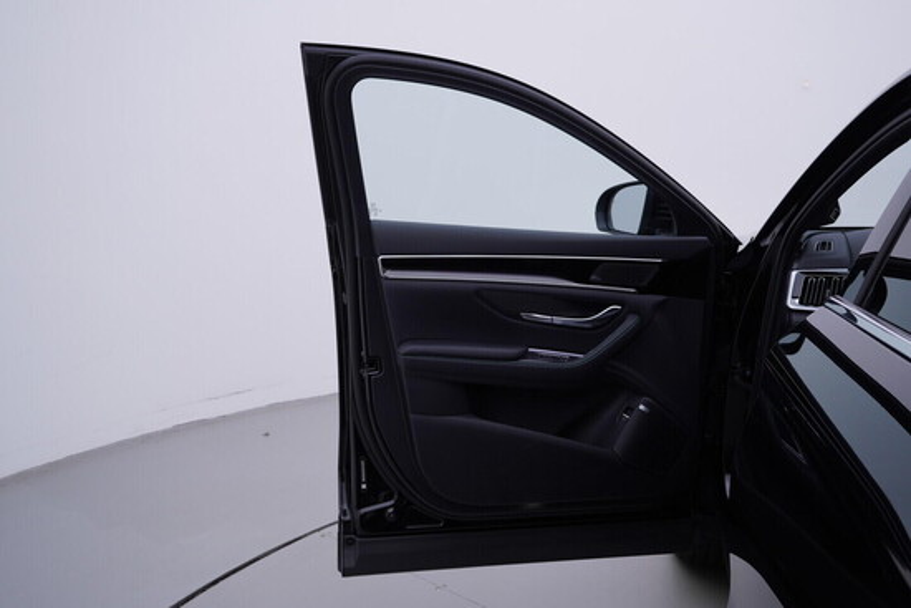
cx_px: 456
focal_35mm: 36
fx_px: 911
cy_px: 304
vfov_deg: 36.9
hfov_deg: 53.1
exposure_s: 1/80
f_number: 4
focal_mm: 24
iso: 125
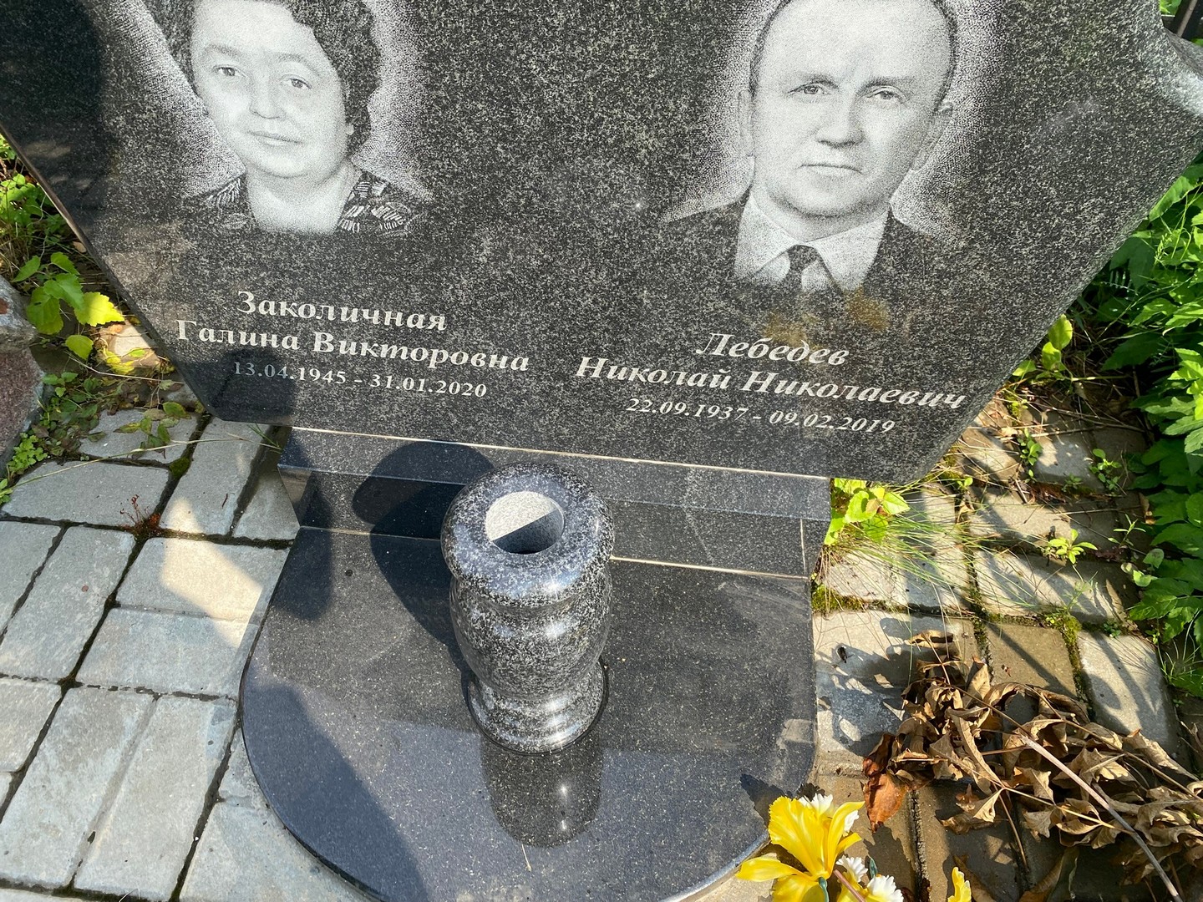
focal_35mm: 26
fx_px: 904
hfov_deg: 67.3
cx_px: 602
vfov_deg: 53.1
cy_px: 451
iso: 32
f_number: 1.8
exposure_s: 1/1287
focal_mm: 4.25
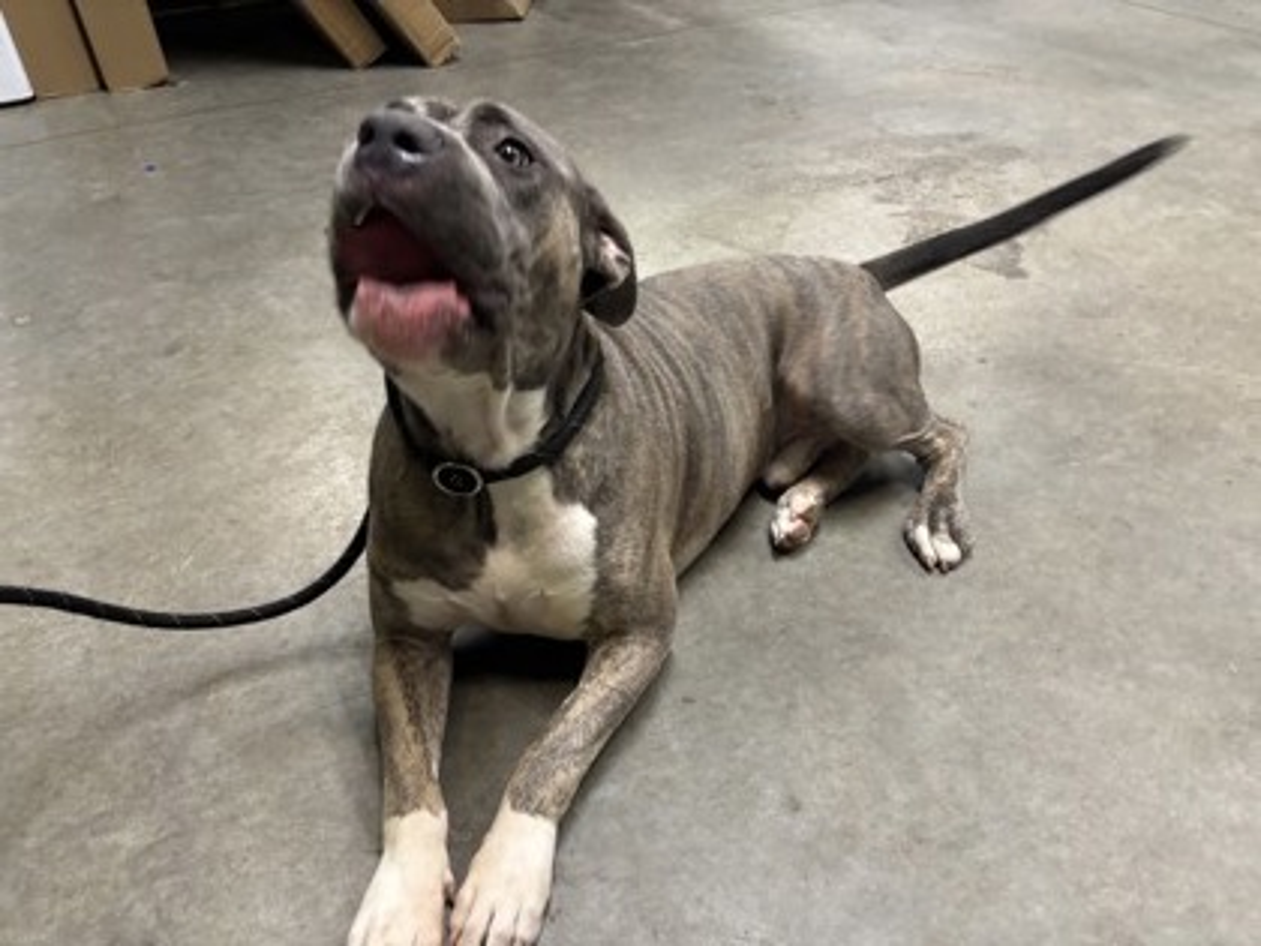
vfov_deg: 53.1
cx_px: 630
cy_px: 473
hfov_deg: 67.3
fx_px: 947
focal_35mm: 26
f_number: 1.6
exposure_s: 1/60
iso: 320
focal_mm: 5.96
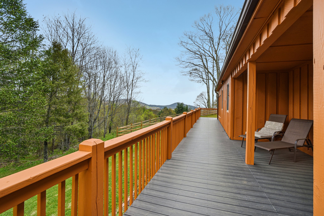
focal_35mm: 15
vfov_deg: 77.3
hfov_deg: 100.4
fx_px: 135
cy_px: 108
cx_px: 162
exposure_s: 1/125
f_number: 11
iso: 100
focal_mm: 15
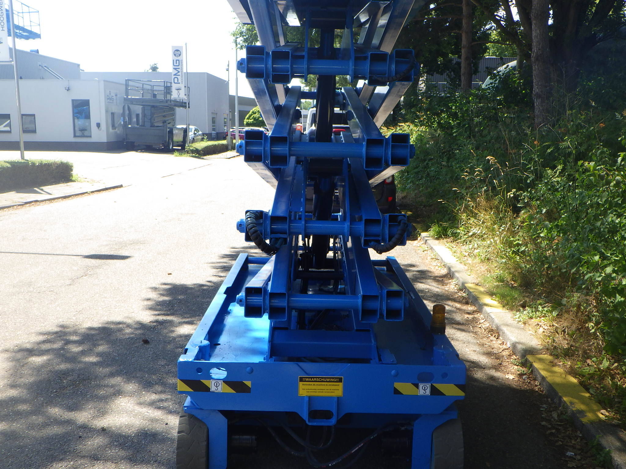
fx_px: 615
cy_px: 234
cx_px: 313
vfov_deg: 41.8
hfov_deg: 54.0
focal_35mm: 34
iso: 125
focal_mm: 6.1
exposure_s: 1/200
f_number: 4.6
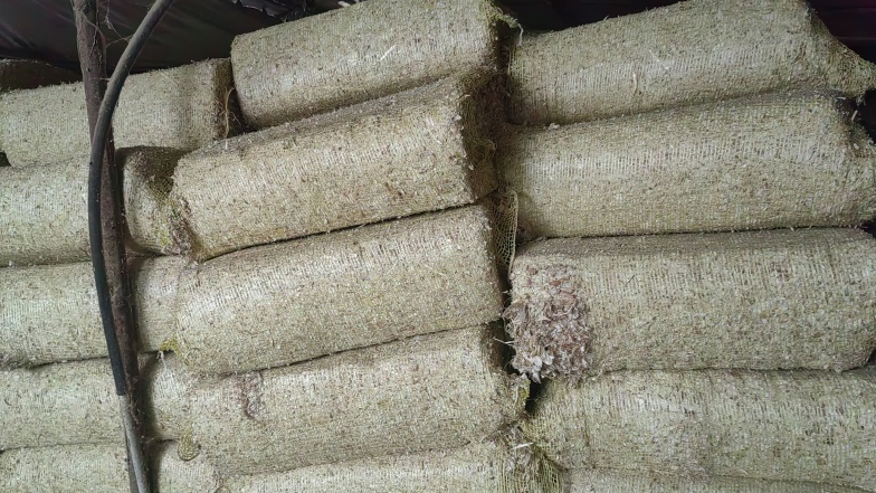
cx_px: 432
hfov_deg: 64.3
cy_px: 287
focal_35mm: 30
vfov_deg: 38.8
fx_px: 697
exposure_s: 1/100
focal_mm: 5.52
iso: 2000
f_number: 1.9
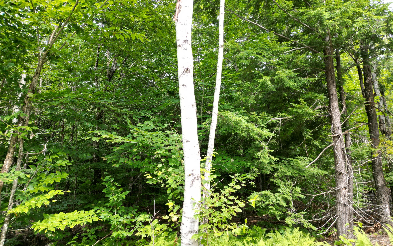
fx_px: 279
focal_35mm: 26
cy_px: 123
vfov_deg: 47.6
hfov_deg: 70.4
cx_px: 196
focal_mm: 6.72
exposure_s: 1/400
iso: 100
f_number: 1.7
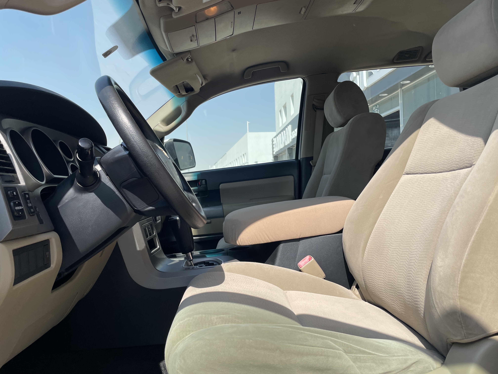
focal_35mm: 26
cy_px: 187
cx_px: 249
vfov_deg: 53.1
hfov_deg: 67.3
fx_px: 374
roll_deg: +1.3
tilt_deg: +0.6
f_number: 1.6
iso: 32
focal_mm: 4.2
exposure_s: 1/2257
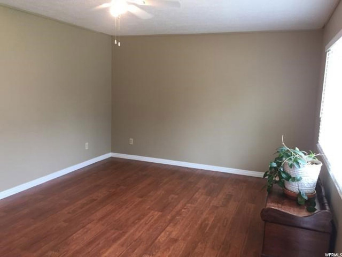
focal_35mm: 29
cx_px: 171
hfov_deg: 61.7
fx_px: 287
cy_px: 128
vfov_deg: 48.2
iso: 50
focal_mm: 4.15
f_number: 2.2
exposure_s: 1/30
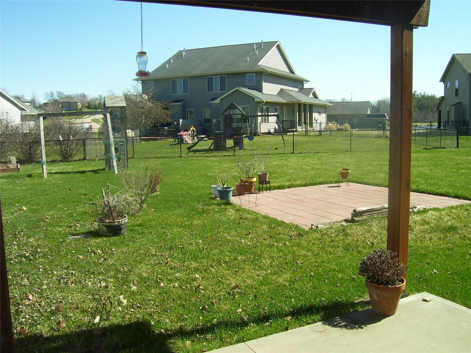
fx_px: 463
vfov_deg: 41.8
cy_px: 176
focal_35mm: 34
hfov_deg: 54.0
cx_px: 236
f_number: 4.8
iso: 80
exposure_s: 1/250
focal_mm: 5.6
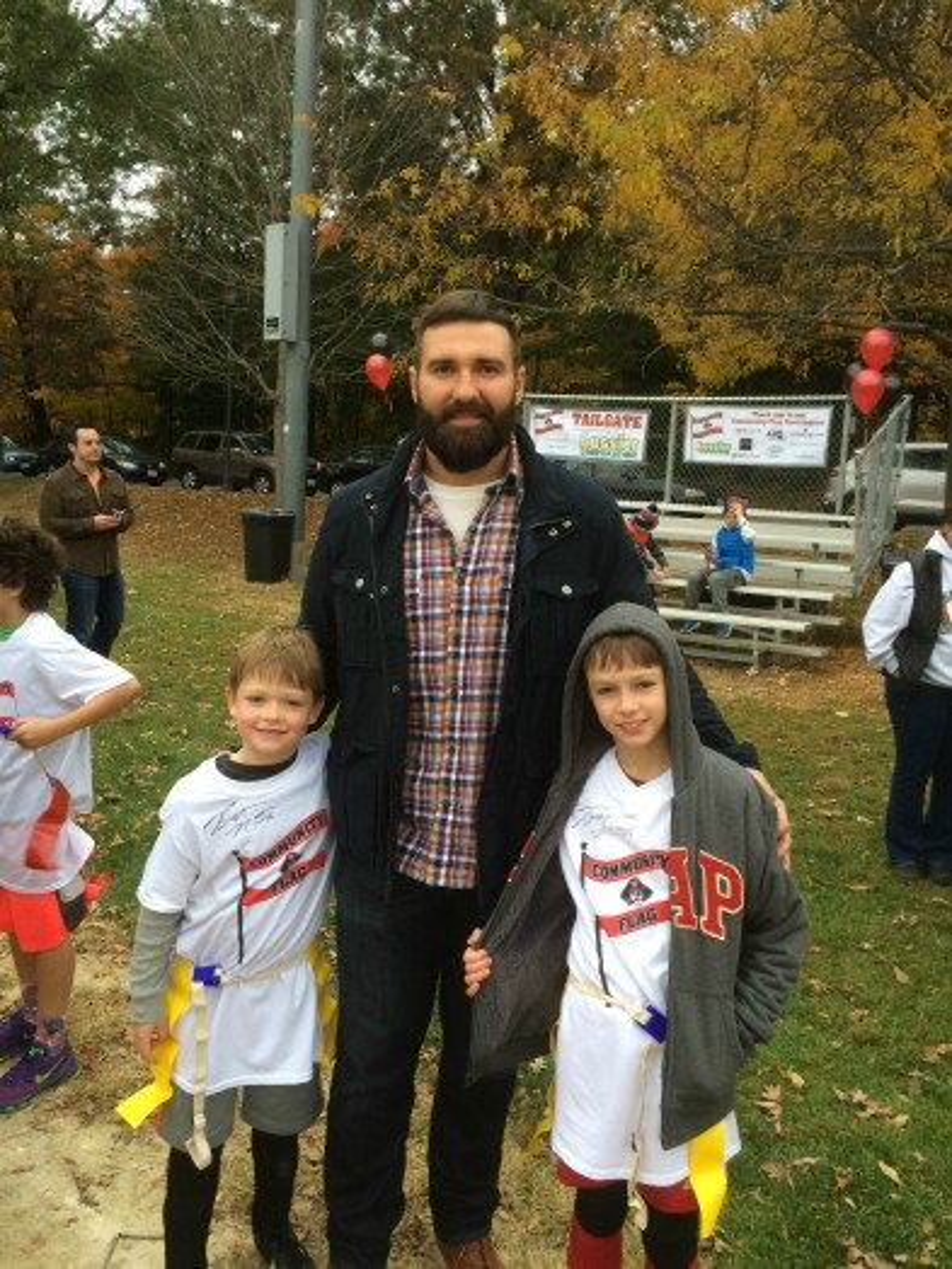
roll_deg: -2.4
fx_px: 1063
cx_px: 476
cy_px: 634
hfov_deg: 48.2
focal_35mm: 29
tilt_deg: -7.2
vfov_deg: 61.7
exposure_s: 1/40
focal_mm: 4.15
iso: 32
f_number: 2.2
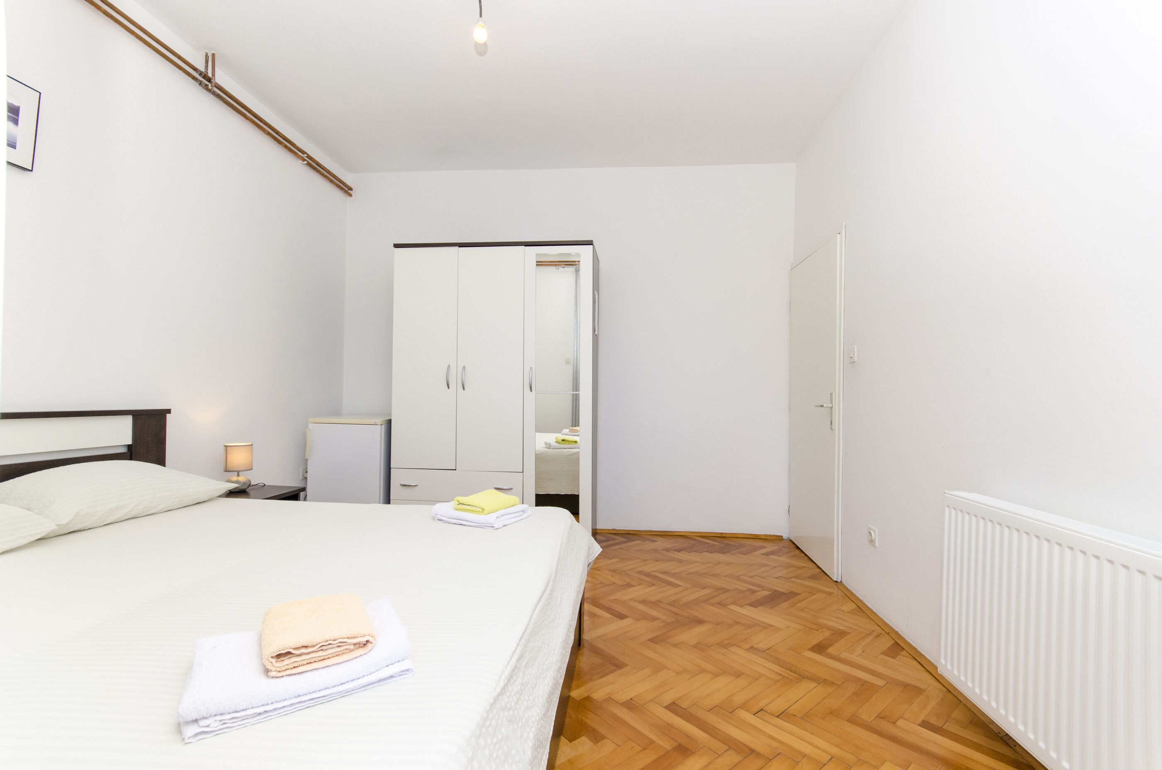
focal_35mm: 15
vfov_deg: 77.1
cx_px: 581
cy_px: 385
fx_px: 483
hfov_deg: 100.5
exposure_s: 1/200
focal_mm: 10
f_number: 8
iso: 320
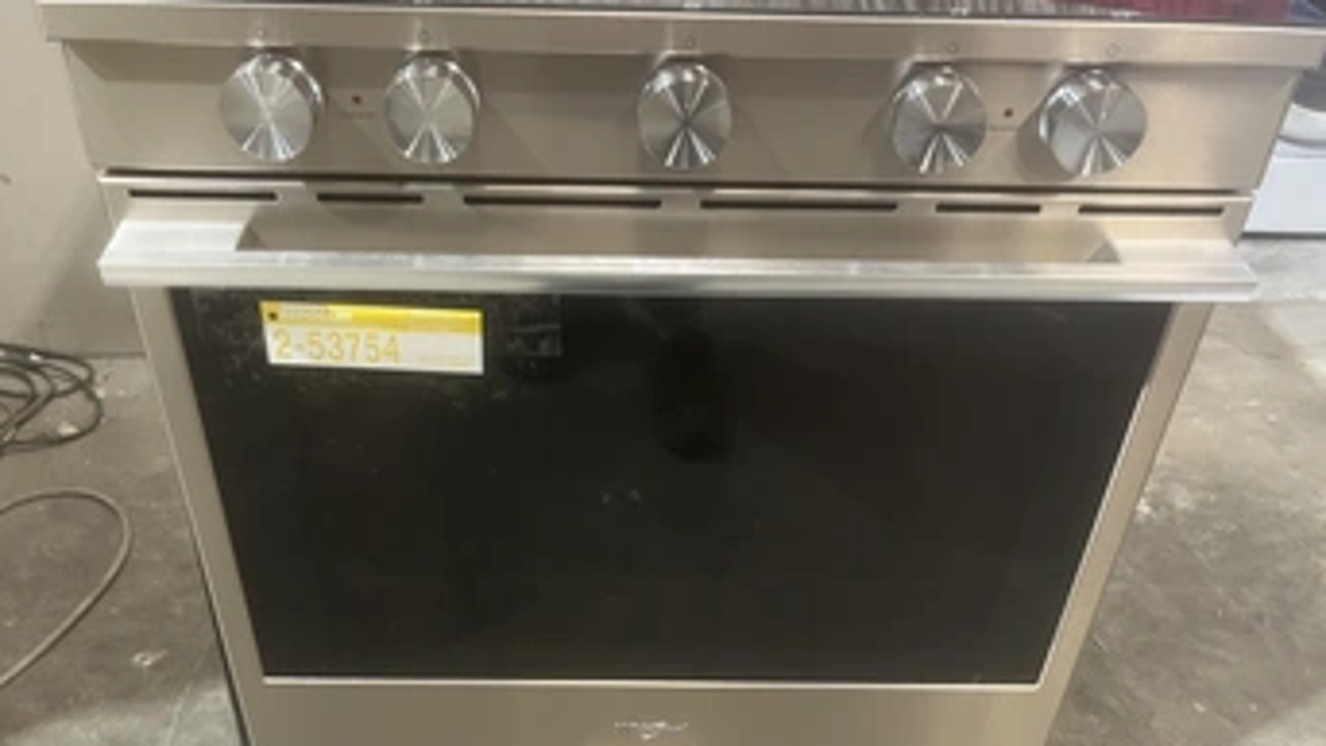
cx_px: 599
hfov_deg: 59.4
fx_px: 1160
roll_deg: -0.1
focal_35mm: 33
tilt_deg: -38.1
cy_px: 487
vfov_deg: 35.4
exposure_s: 1/60
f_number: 1.6
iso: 250
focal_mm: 5.1
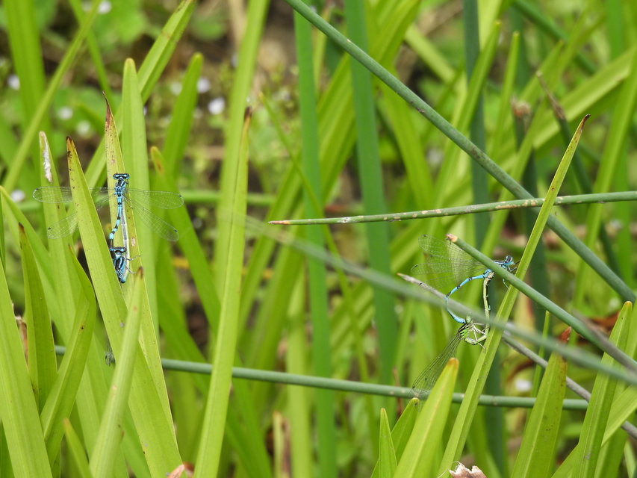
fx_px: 15644
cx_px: 318
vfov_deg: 1.8
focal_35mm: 850
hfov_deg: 2.3
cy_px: 239
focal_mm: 152
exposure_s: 1/200
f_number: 5.6
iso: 100
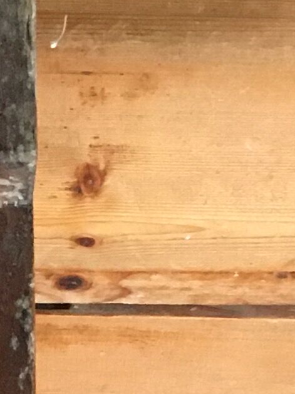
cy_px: 960
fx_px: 2116
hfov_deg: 7.9
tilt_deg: -74.6
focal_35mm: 186
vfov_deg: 9.4
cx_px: -65
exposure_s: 1/17
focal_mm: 4.15
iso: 200
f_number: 2.2
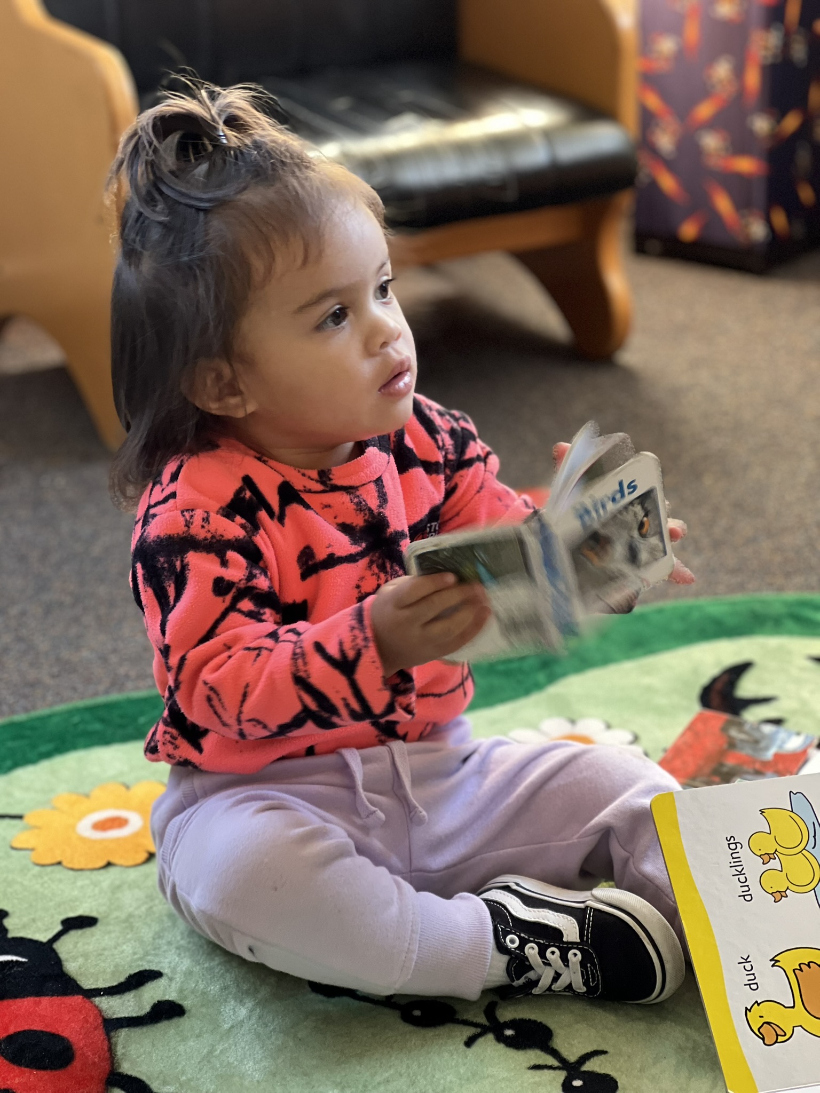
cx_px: 410
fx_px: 2432
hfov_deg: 19.1
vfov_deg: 25.3
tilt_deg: -23.0
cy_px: 546
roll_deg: +0.7
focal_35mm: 77
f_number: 2.8
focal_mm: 9
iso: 200
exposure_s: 1/40
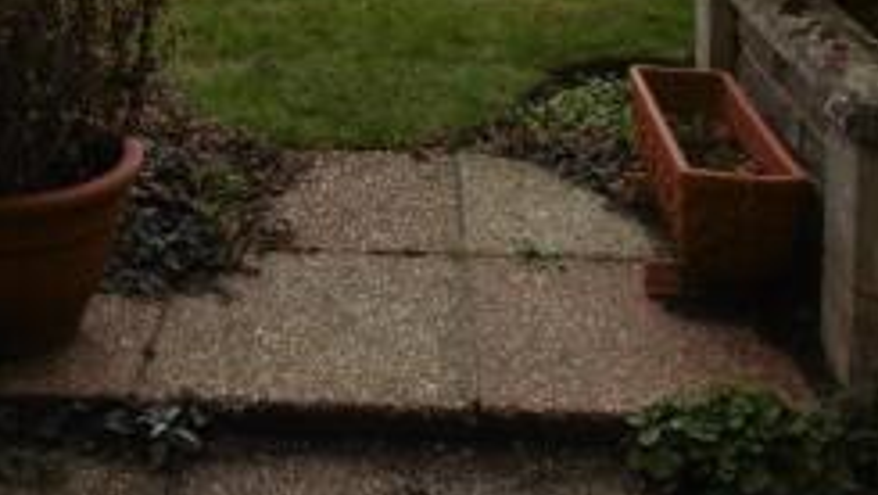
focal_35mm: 57
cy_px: -239
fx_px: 1327
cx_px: 346
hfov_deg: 36.4
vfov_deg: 18.7
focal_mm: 4
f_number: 3
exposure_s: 1/800
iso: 100
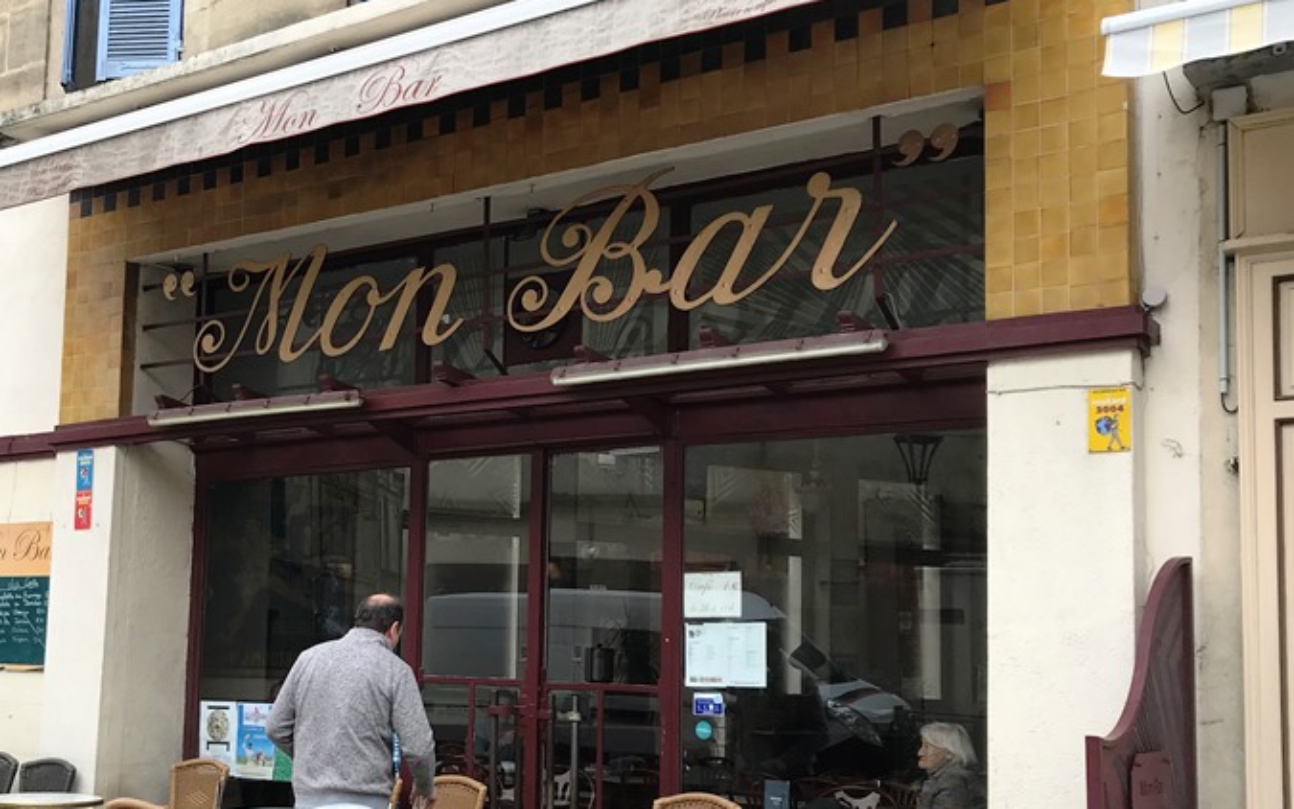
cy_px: 537
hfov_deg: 43.9
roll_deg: -2.7
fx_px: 1587
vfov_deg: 28.4
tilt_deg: +6.1
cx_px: 460
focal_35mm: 45
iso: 20
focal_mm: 3.99
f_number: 1.8
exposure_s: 1/372
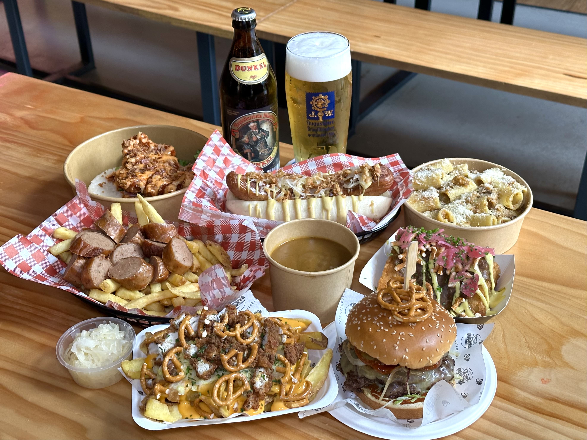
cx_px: 294
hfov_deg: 39.7
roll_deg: +1.2
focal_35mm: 48
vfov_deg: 30.3
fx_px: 814
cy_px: 220
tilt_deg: -33.6
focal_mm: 6.86
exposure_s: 1/60
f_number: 1.78
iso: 100
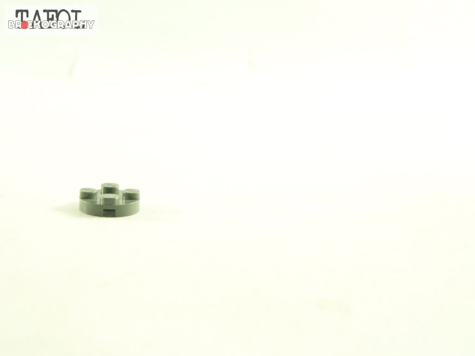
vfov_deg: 19.6
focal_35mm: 75
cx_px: 238
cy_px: 178
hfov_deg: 26.0
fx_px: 1029
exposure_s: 1/60
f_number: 3.2
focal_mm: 12.4
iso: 400
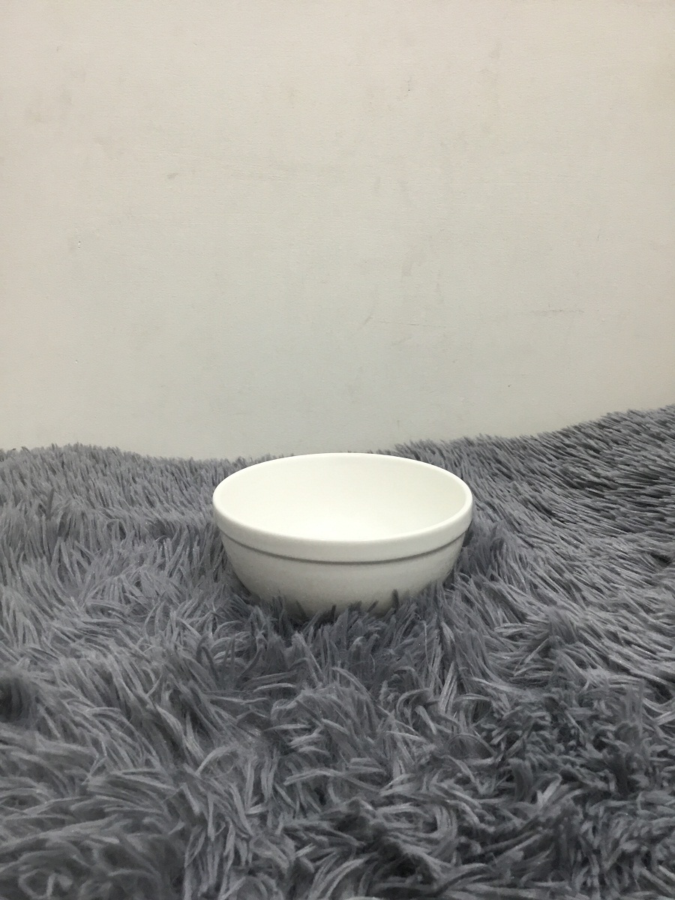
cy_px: 450
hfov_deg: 45.4
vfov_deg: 58.4
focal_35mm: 31
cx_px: 338
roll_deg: +1.4
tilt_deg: -13.9
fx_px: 806
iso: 100
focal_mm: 3.3
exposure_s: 1/33
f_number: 2.4
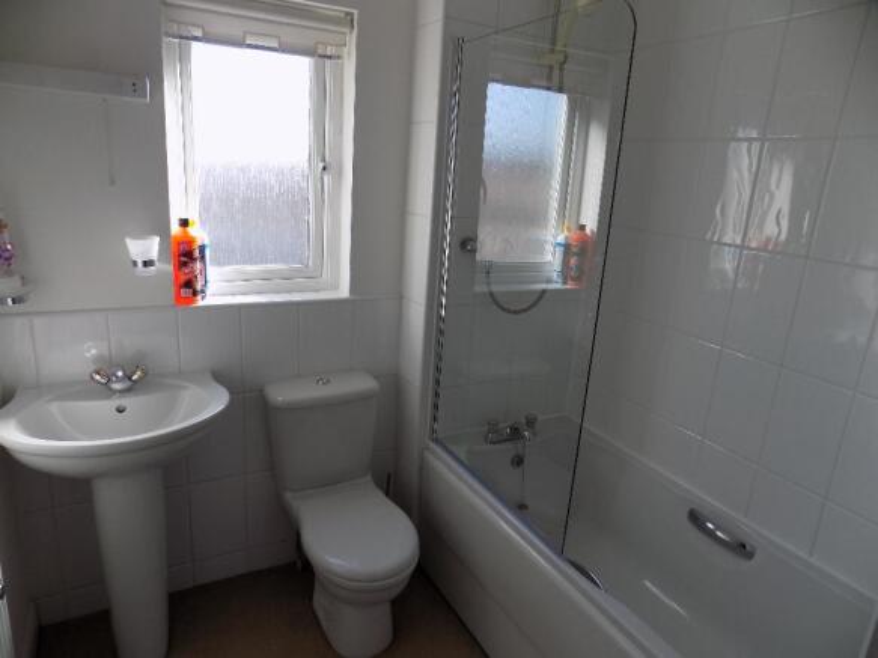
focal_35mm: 23
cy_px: 329
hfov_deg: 73.9
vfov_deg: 58.9
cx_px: 439
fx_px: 583
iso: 80
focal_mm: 4
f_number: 3.1
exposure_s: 1/125
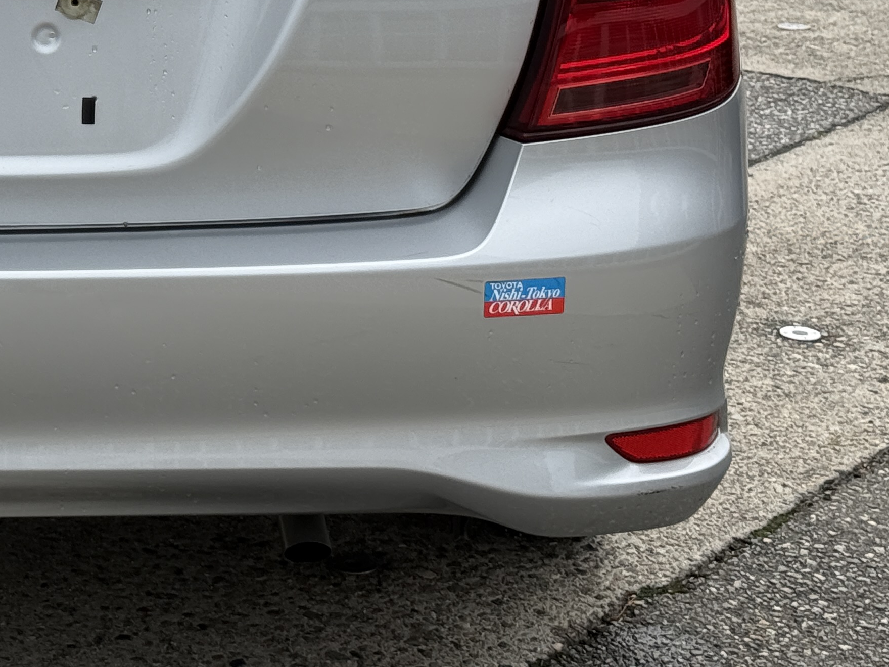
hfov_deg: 17.4
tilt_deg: -10.9
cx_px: -44
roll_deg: +0.4
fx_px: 2826
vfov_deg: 13.2
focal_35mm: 110
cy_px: -43
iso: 100
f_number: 1.78
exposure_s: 1/3891
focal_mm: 6.76
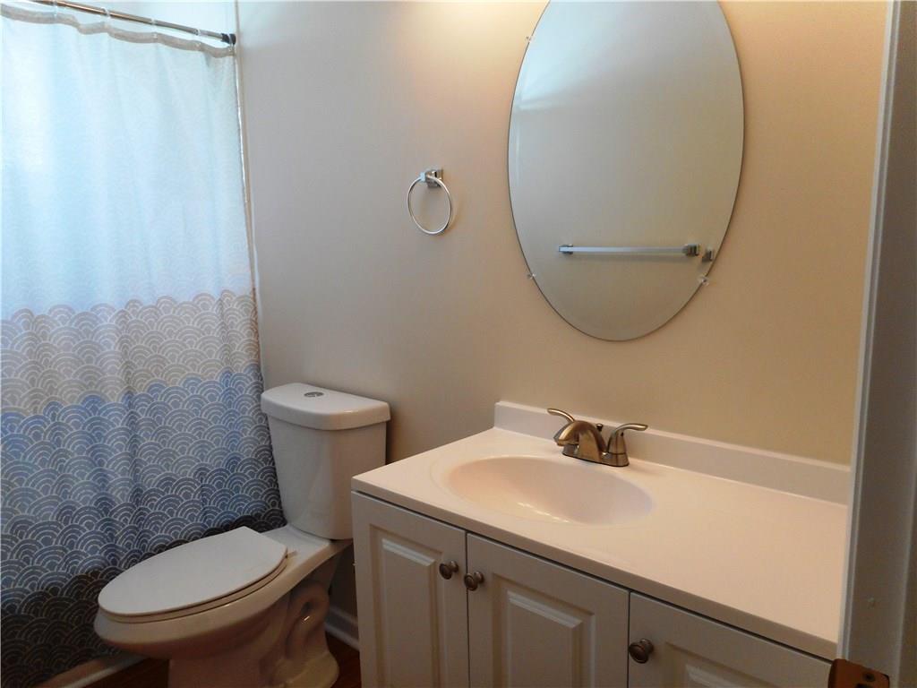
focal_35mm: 25
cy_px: 344
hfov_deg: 69.4
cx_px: 458
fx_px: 662
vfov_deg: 54.9
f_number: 3.7
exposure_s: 1/30
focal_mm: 4.5
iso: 200
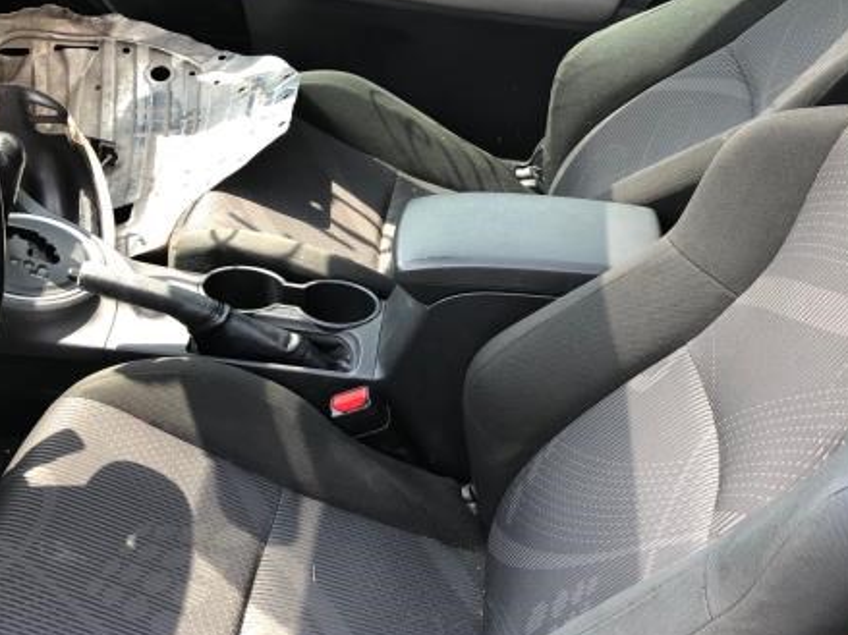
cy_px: 407
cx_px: 473
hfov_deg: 37.5
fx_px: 1249
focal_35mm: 51
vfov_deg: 28.4
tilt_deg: -38.1
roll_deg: -8.3
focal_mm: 4
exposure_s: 1/120
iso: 25
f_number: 1.8
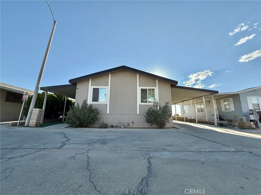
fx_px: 106
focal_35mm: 14
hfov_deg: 102.1
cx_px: 130
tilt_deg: +10.9
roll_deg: -0.9
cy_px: 98
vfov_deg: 85.7
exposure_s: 1/1572
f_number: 2.2
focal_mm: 2.22
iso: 64
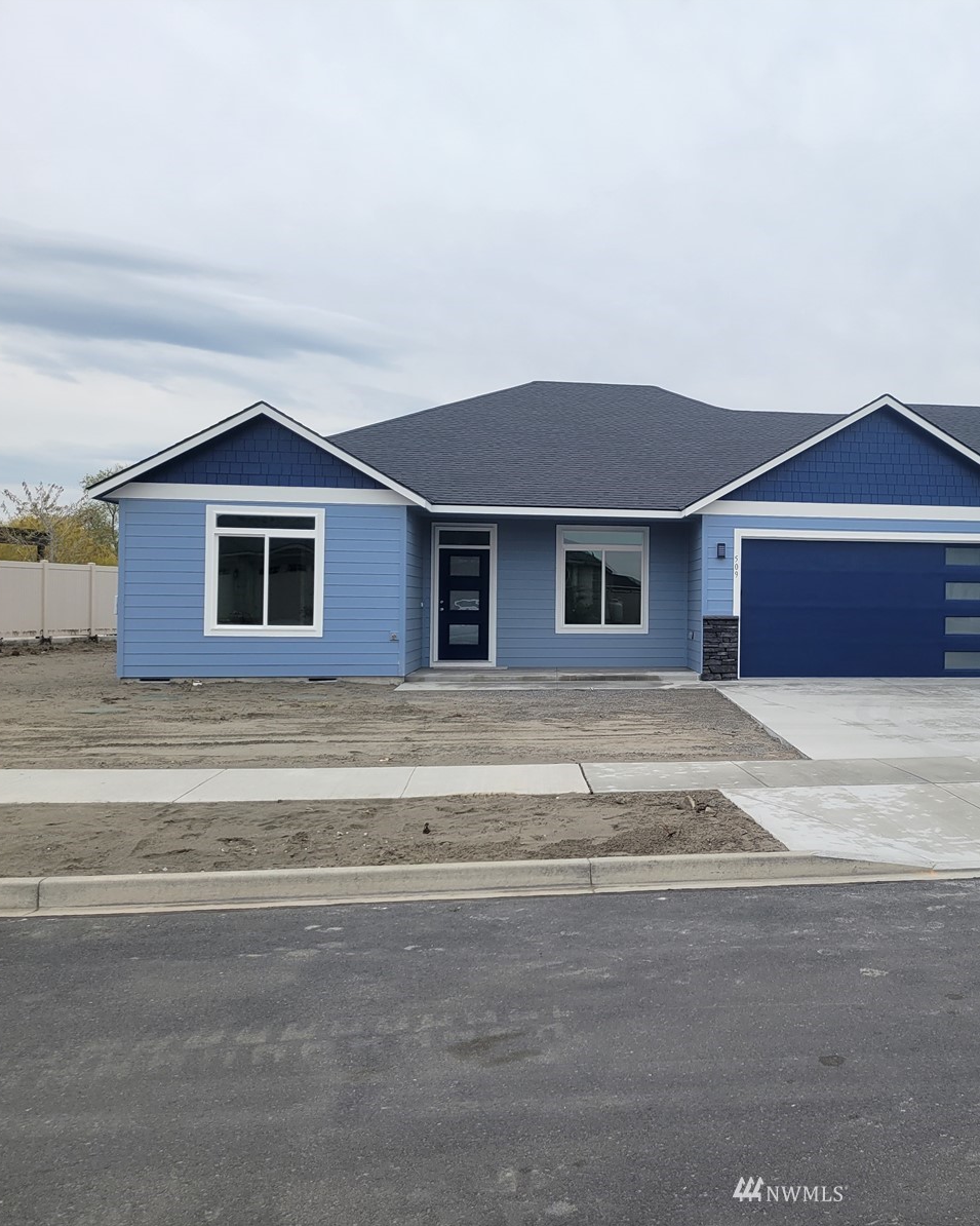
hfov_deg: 41.4
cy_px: 612
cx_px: 790
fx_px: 1233
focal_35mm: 34
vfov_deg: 52.8
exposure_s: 1/1606
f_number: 1.8
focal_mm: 5.4
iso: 40
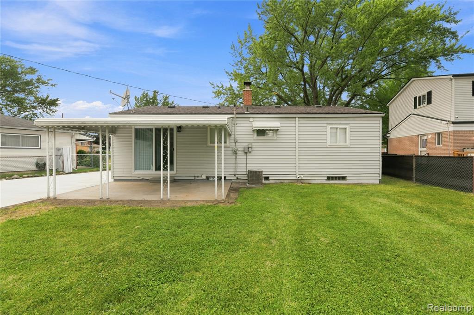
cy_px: 158
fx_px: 184
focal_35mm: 14
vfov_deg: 81.2
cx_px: 237
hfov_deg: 104.3
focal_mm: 14
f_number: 13
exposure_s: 1/200
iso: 400
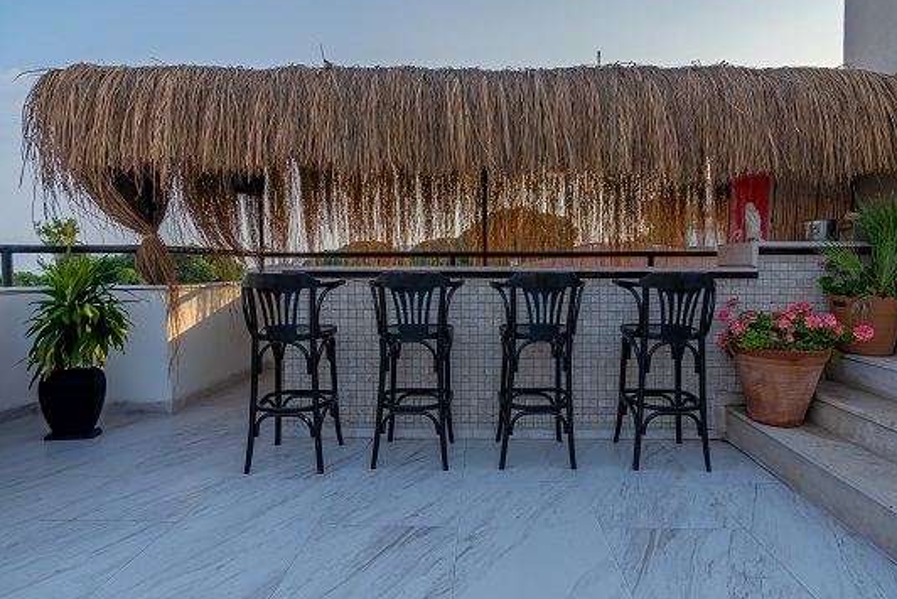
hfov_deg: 89.9
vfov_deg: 67.4
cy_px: 288
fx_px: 449
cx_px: 475
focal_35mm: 18
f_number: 11
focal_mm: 16
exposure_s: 1/1000
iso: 100
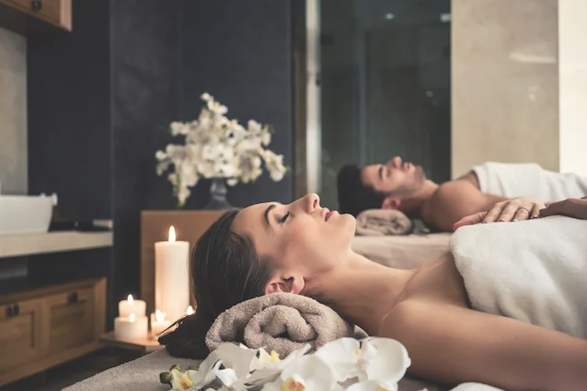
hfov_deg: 49.6
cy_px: 212
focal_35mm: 39
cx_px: 289
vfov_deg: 34.2
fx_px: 636
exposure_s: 1/100
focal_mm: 35
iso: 1250
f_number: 3.5
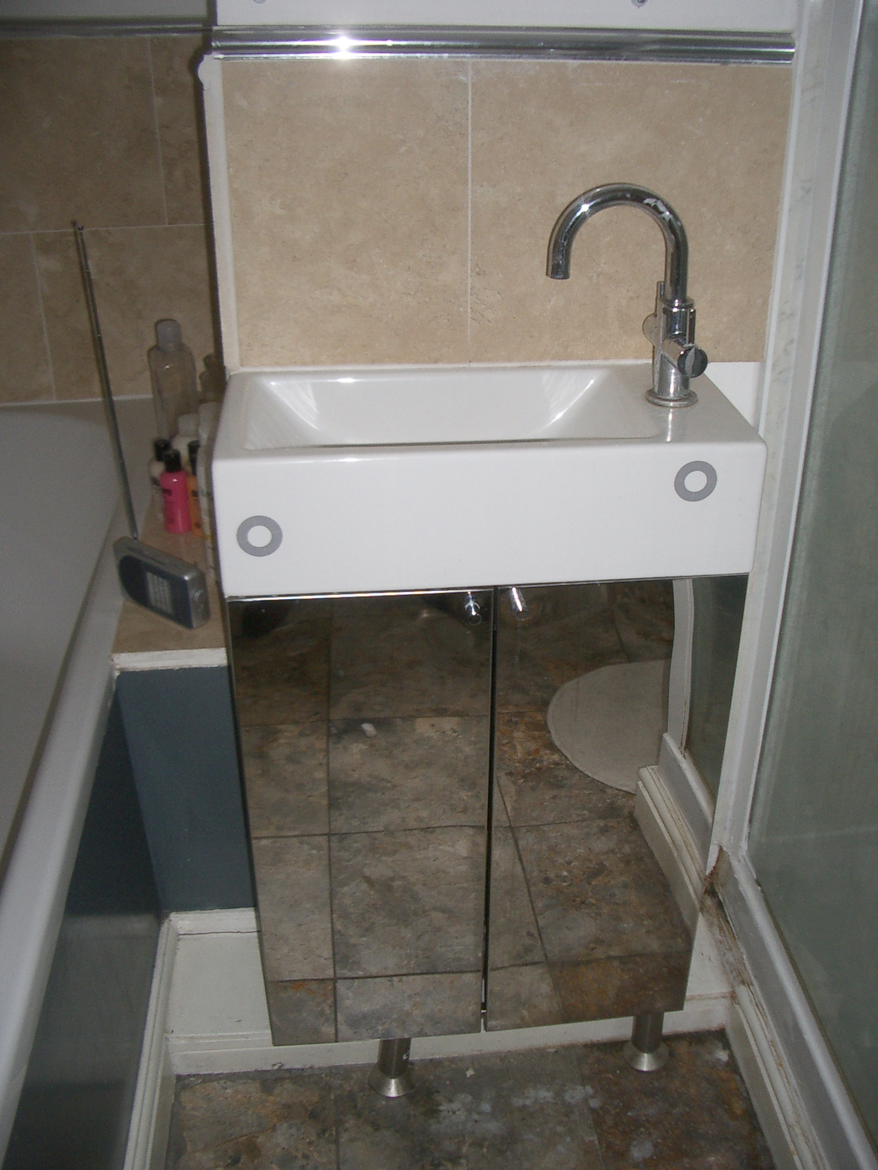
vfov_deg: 52.6
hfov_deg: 40.7
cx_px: 439
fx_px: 1184
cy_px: 585
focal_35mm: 35
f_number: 2.6
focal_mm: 5.8
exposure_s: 1/40
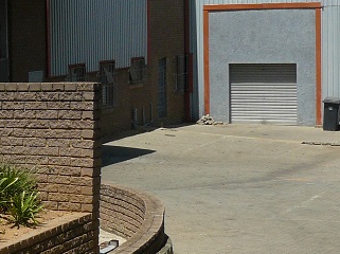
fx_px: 1128
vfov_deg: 12.9
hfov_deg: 16.7
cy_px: 116
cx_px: -23
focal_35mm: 115
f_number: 5.6
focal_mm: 6
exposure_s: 1/500
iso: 100
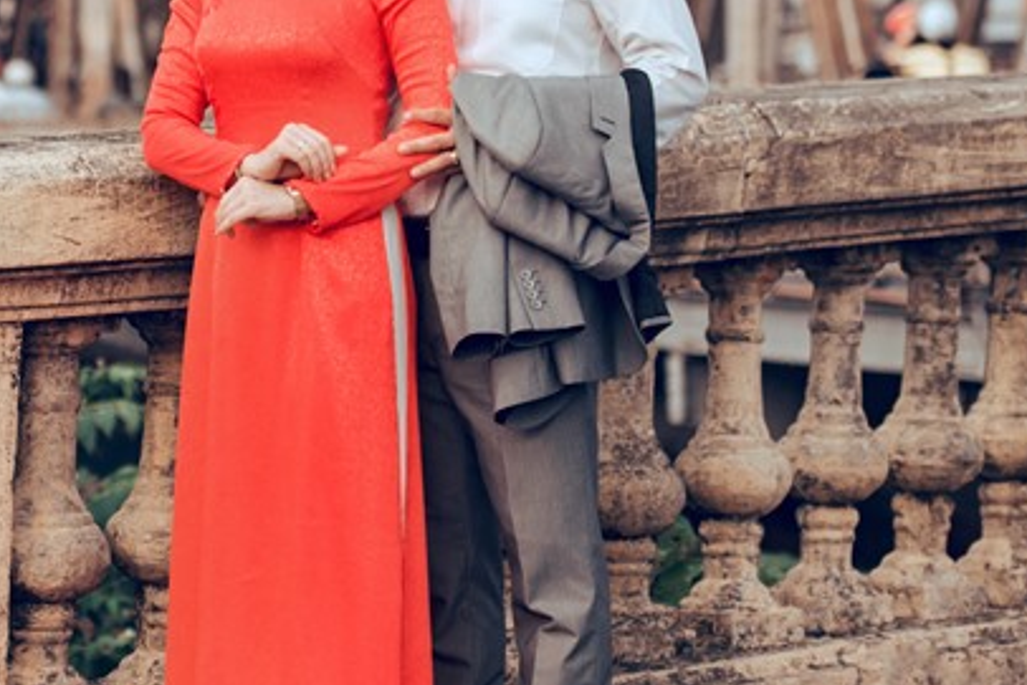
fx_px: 6849
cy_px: 0
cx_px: 96
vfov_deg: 5.7
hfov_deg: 8.5
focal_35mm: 240
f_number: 2.8
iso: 200
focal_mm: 78
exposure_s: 1/2500
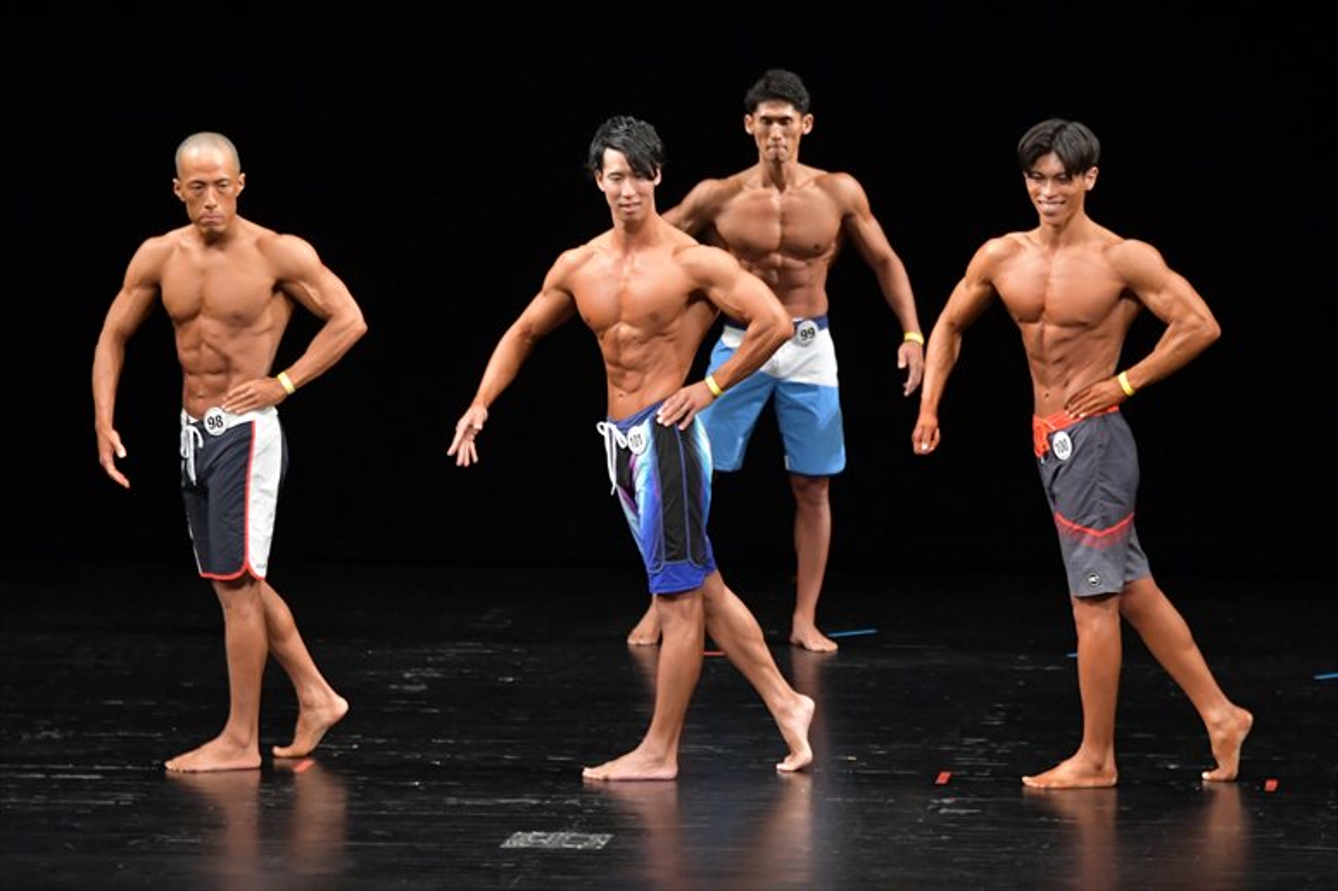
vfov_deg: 6.1
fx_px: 8359
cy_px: 446
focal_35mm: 225
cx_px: 669
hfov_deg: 9.2
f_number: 5.6
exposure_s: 1/400
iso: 3200
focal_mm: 150
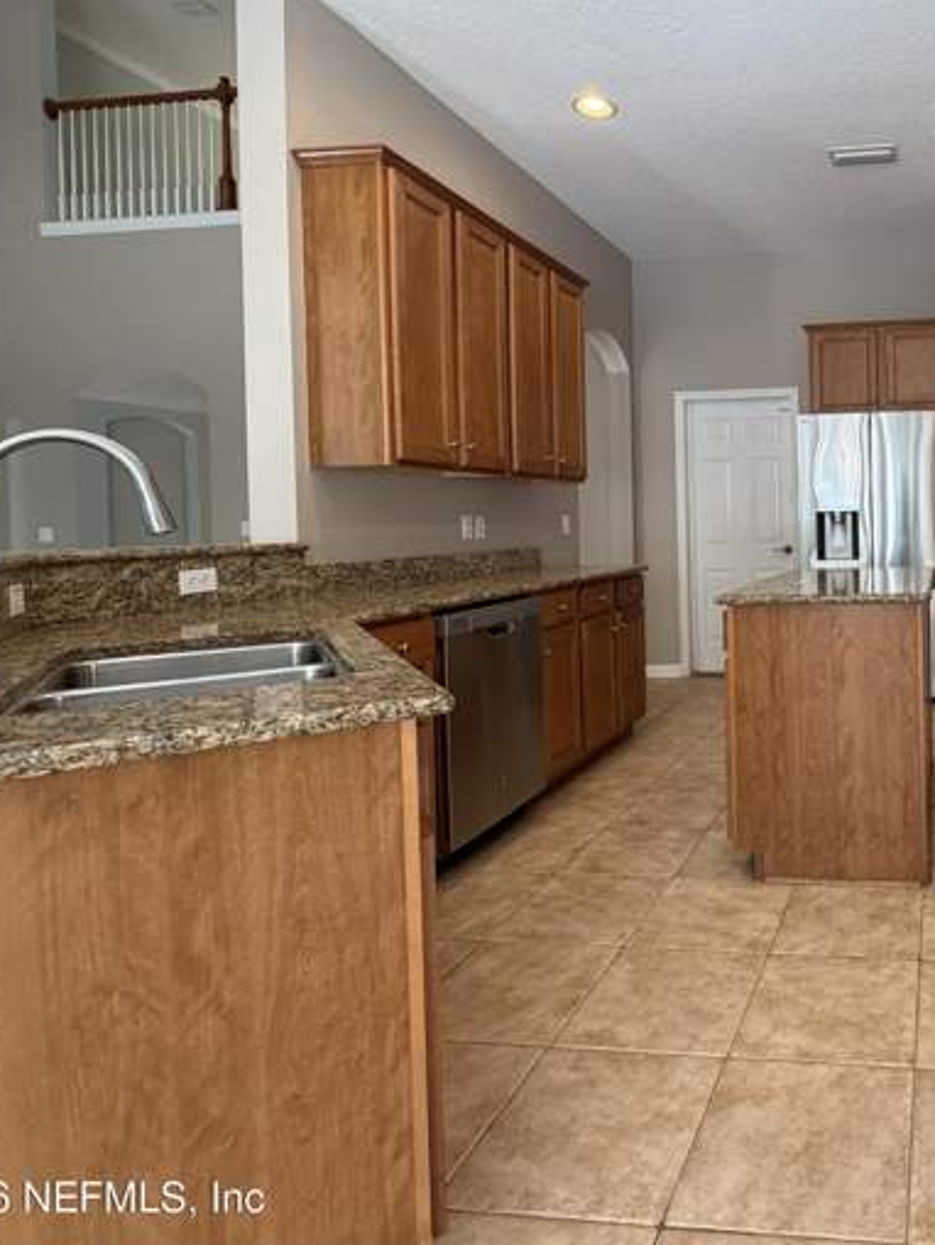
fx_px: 792
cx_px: 864
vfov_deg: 75.9
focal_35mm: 22
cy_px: 531
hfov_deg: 52.6
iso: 250
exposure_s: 1/120
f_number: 2.2
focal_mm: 2.2
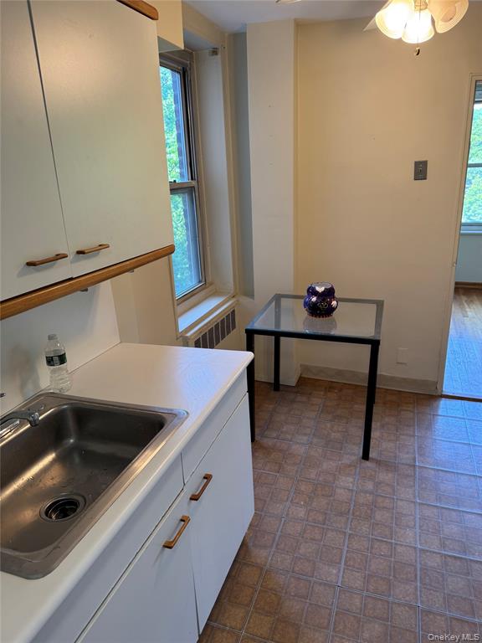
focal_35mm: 24
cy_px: 322
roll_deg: +2.5
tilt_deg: -19.8
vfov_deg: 71.6
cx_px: 241
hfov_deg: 56.8
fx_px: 446
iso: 125
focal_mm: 6.76
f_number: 1.78
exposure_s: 1/120
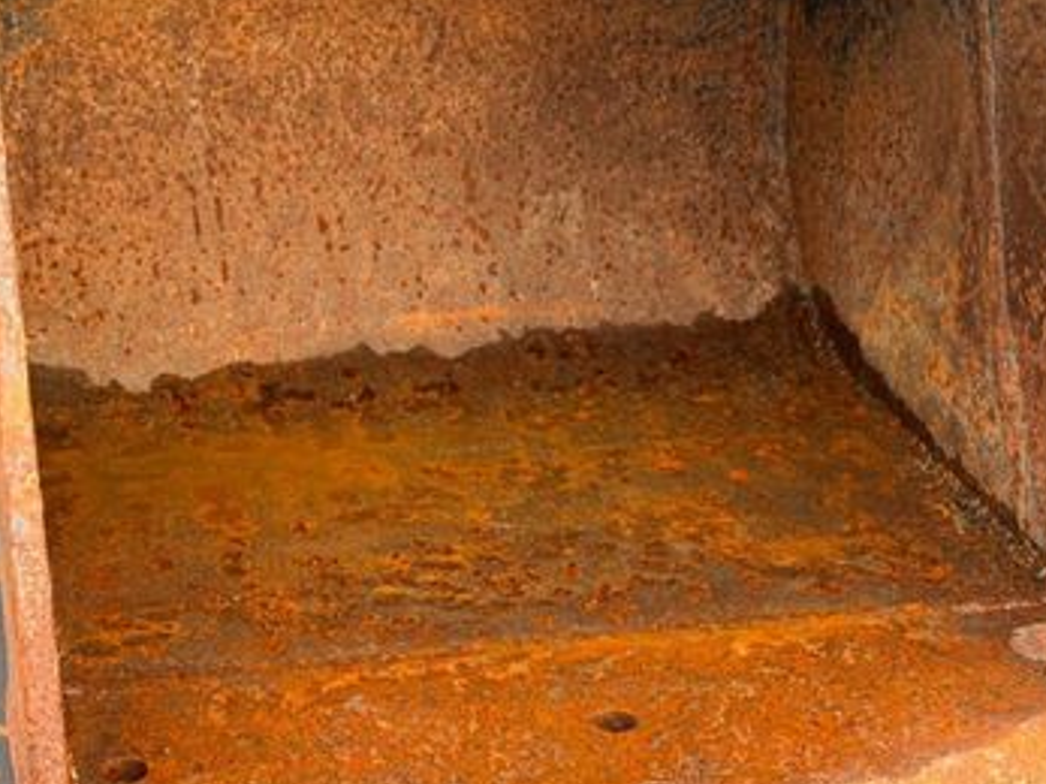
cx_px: 494
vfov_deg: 17.7
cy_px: 473
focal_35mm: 83
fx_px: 2507
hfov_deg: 23.6
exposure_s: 1/176
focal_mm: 6.76
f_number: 1.78
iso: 80
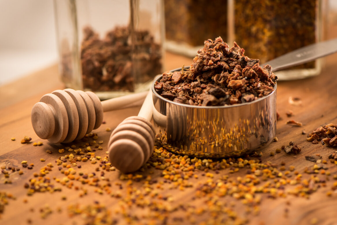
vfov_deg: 12.7
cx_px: 166
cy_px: 111
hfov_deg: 18.9
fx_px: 1011
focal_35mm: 108
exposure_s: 1/400
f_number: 5.6
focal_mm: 105
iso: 125
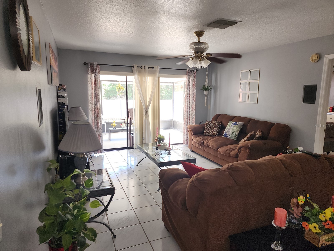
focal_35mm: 23
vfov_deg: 58.9
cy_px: 126
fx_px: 222
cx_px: 167
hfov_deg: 73.9
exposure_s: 1/60
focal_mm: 6.4
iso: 80
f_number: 1.8
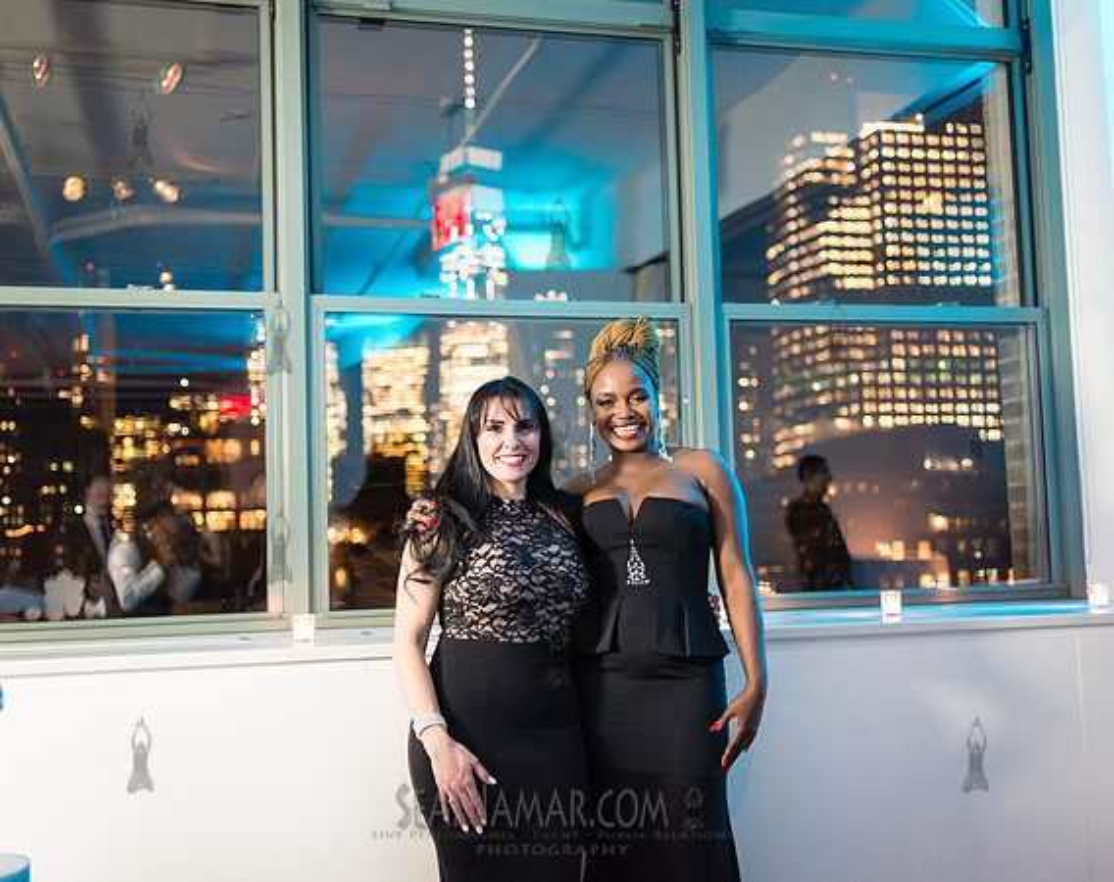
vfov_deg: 37.9
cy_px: 441
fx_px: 1286
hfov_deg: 46.8
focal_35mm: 39
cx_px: 535
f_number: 2.2
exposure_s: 1/80
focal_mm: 35
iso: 2500
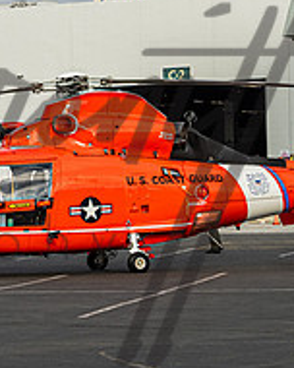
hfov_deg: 8.6
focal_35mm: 179
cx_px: 93
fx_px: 1947
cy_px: 50
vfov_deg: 10.7
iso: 320
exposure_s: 1/500
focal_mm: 47
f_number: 7.1
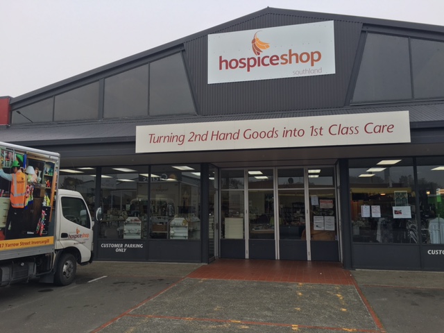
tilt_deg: +8.0
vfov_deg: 48.2
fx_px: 372
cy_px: 166
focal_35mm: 29
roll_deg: -0.5
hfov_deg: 61.7
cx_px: 222
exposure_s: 1/197
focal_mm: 4.15
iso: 25
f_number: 2.2
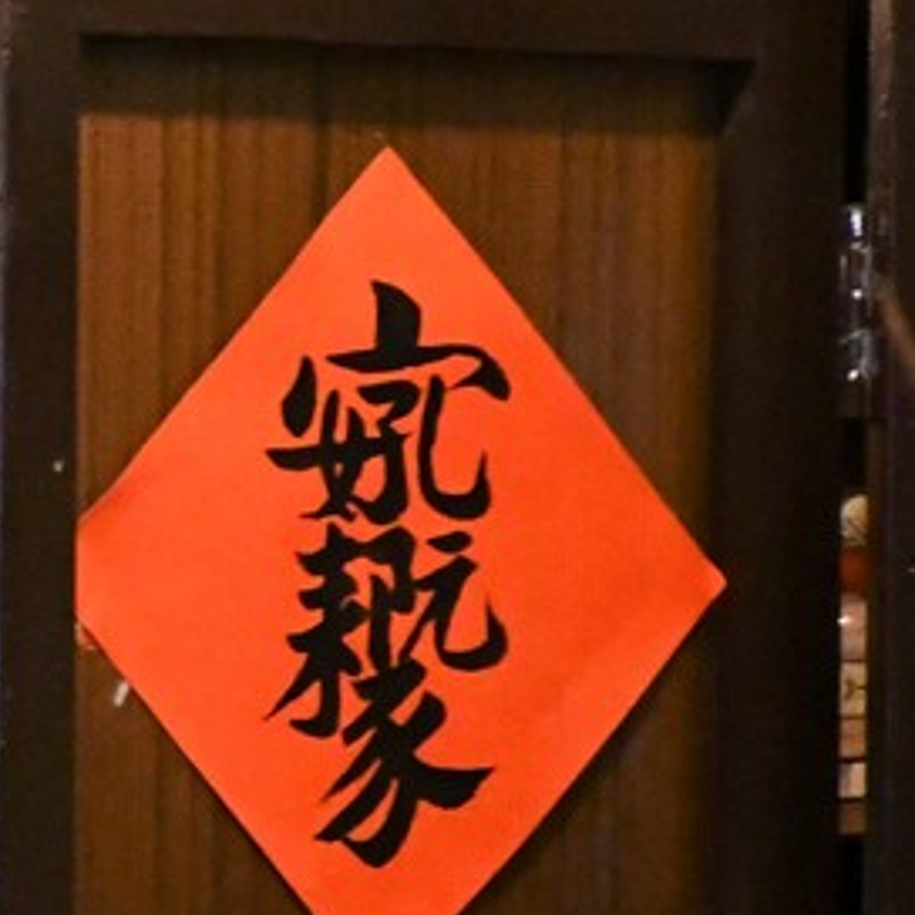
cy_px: 861
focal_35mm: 563
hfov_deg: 3.1
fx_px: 16837
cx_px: -397
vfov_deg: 3.1
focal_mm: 80
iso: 9000
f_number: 5.3
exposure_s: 1/60
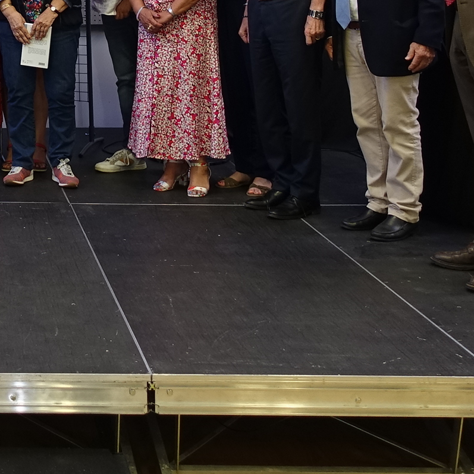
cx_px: -120
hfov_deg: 22.4
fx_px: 1084
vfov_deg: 23.2
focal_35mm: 70
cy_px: -47
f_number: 1.8
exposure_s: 1/30
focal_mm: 8.8
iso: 320
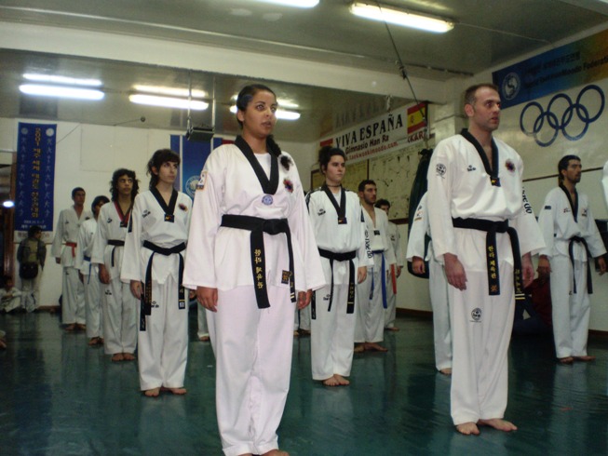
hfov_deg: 51.3
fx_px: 632
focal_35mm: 36
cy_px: 228
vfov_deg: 39.7
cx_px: 304
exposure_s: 1/30
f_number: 3.1
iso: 160
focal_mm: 6.3
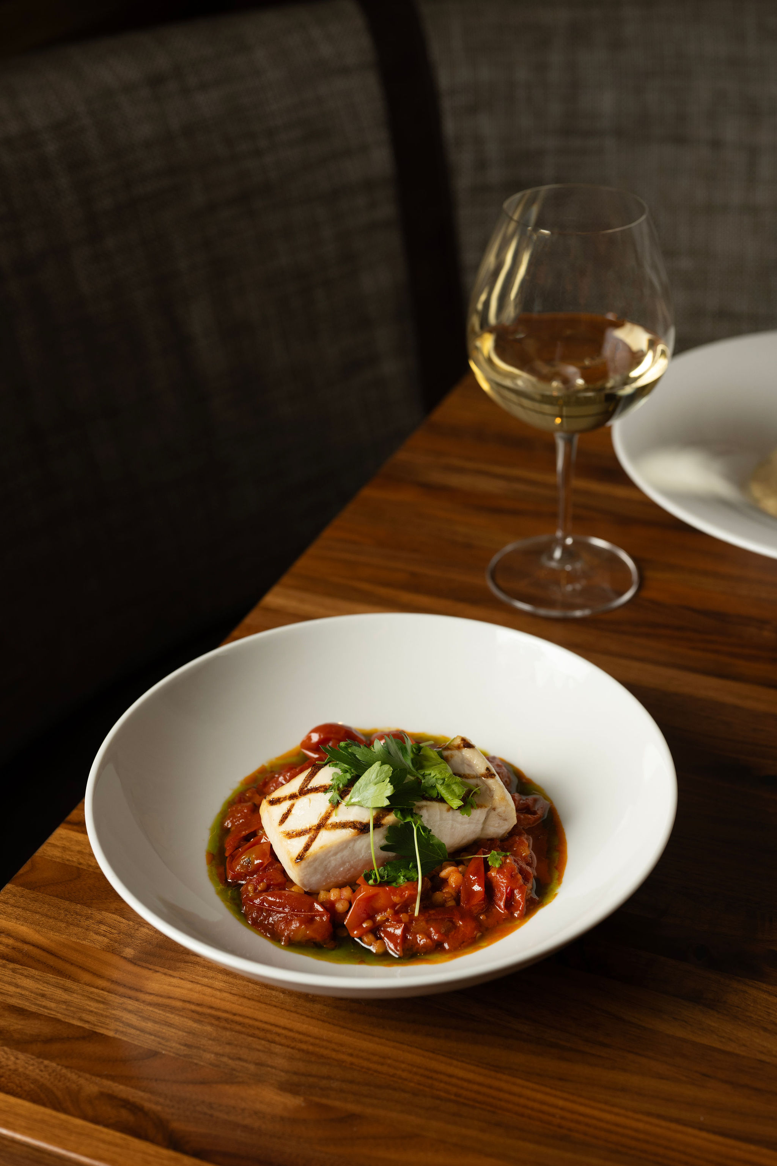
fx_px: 1619
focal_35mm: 50
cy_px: 583
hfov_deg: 27.0
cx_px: 388
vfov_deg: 39.6
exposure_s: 1/200
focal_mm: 50
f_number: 4.5
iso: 200
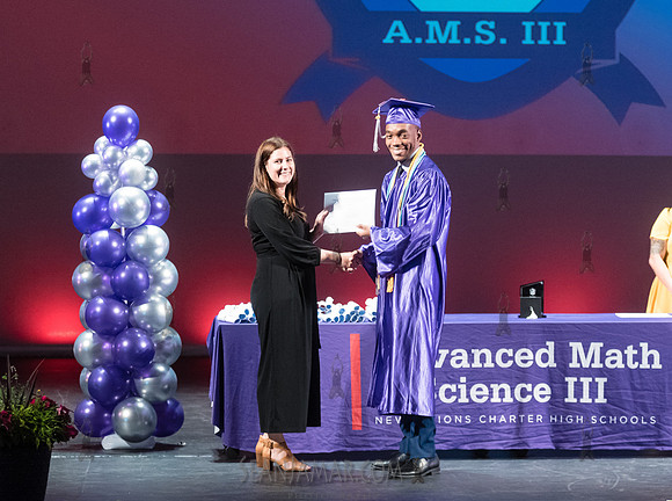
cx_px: 365
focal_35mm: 143
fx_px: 2777
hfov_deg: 13.8
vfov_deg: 10.3
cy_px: 199
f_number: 2.8
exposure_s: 1/320
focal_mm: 100
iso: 4000
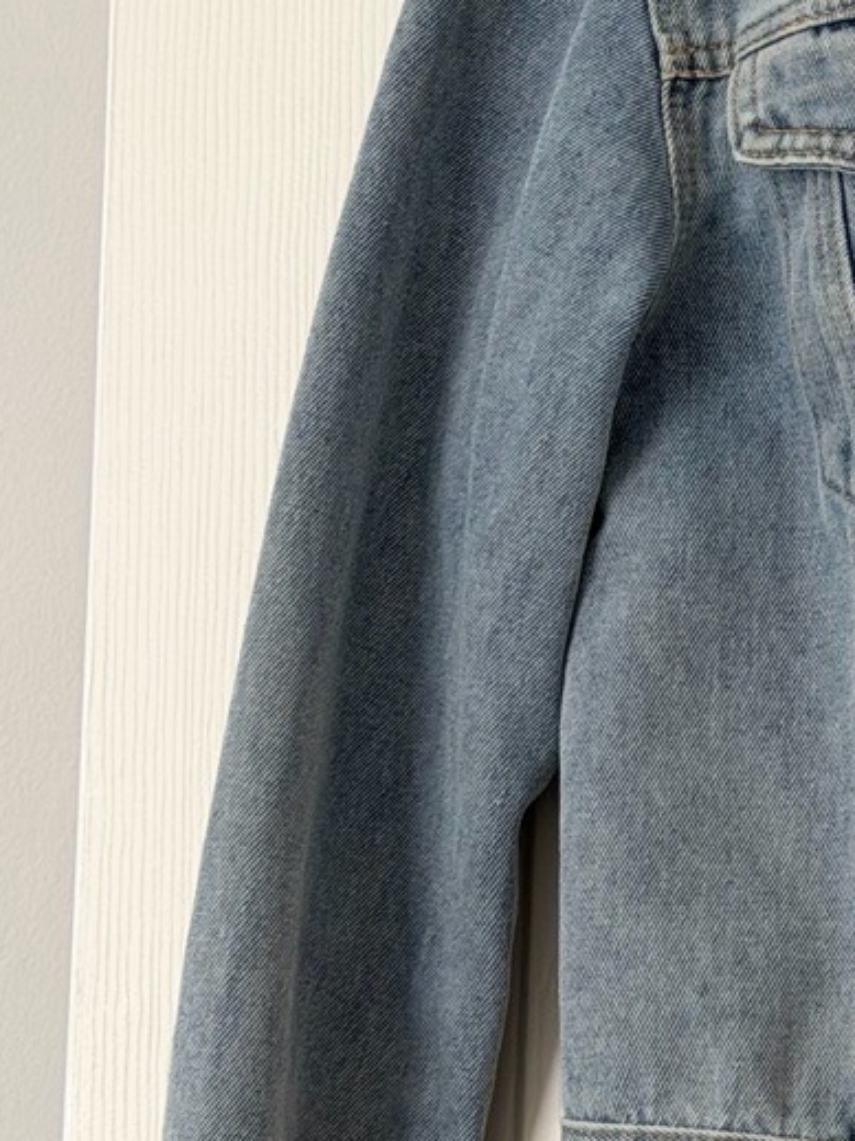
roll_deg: -2.0
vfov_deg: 13.3
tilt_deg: +3.1
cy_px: 561
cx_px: 1255
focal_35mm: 148
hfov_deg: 9.7
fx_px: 4876
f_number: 1.78
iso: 160
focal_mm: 6.76
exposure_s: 1/60
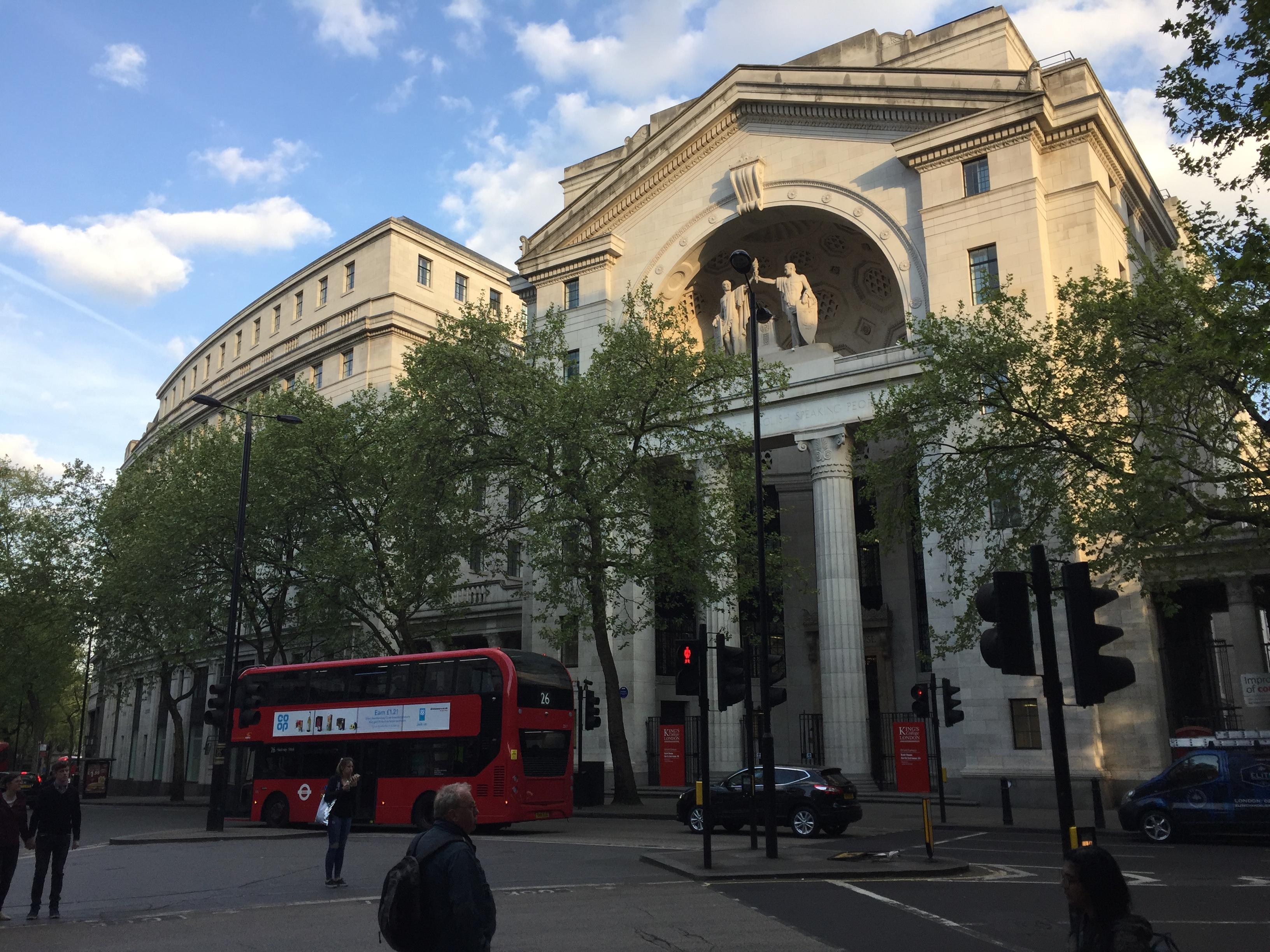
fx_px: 1064
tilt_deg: +12.5
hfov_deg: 61.7
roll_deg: -1.4
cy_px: 476
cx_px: 635
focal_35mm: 29
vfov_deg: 48.2
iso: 32
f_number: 2.2
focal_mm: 4.15
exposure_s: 1/534
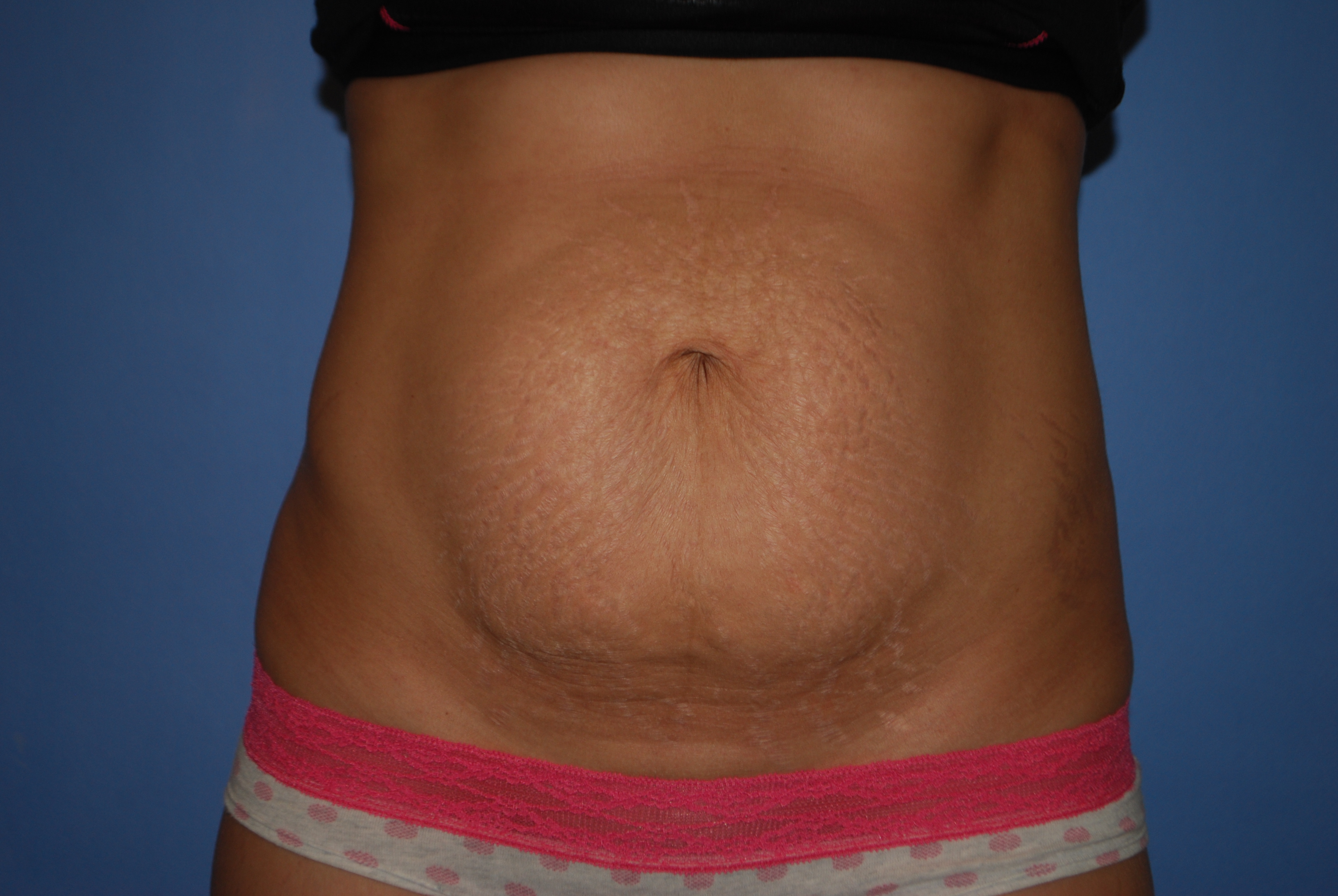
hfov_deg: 28.0
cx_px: 669
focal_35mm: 72
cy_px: 448
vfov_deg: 19.0
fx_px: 2679
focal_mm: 48
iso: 200
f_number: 5.6
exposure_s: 1/60
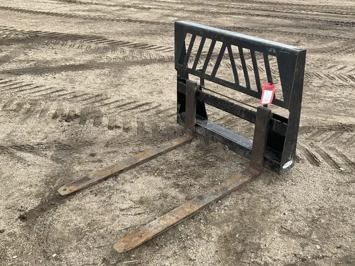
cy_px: 141
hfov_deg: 52.5
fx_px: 359
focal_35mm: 35
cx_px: 198
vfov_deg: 40.7
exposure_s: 1/580
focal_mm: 3
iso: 25
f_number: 1.8
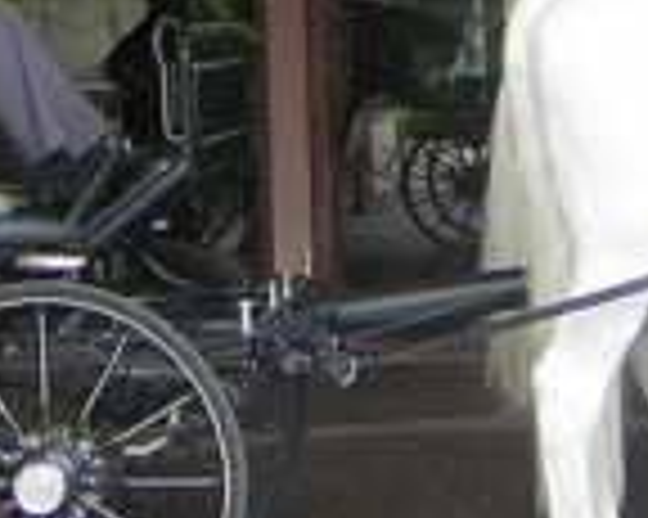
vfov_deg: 9.7
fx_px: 2990
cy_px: -153
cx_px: 454
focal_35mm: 156
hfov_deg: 12.3
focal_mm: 4.7
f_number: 2.6
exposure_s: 1/68.8
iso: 50
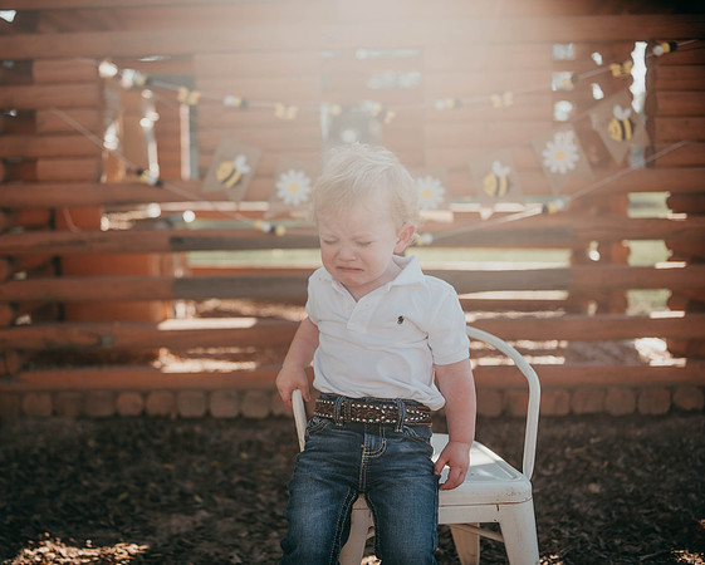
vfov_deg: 37.9
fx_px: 824
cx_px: 281
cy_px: 282
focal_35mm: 39
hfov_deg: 46.1
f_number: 1.6
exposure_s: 1/1600
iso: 64
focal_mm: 35
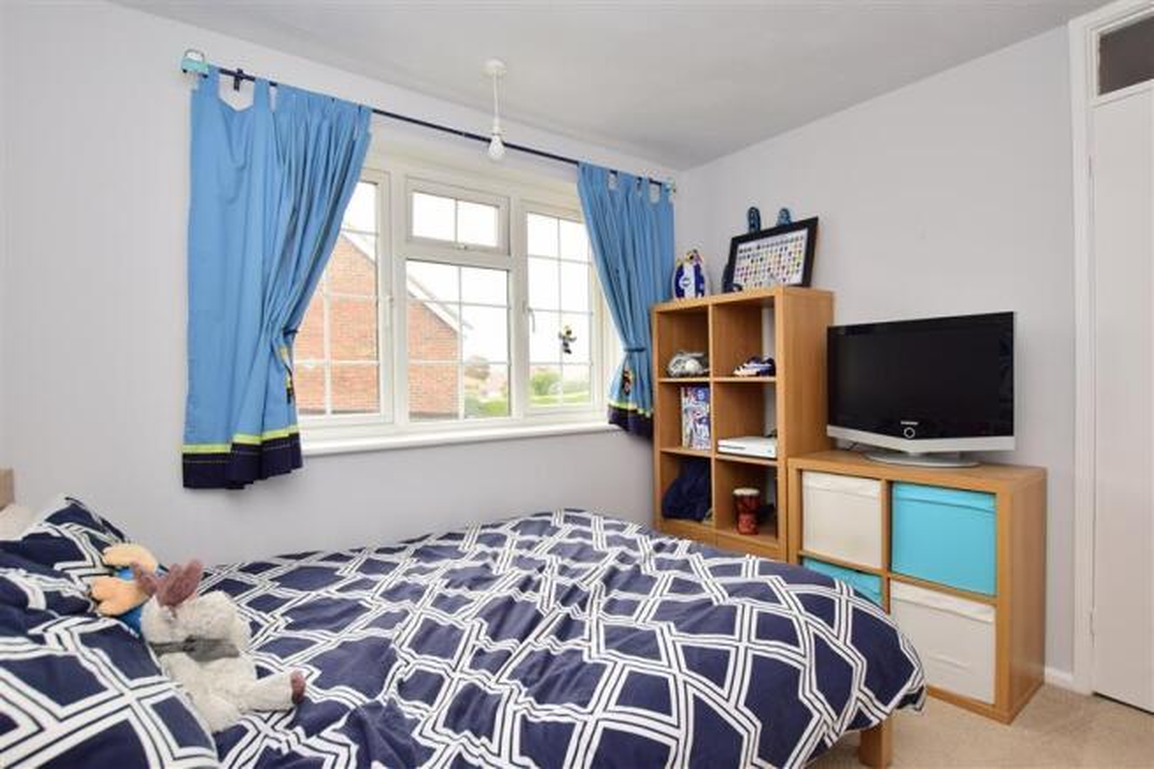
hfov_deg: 90.0
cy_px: 384
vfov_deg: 67.4
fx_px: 577
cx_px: 577
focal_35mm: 18
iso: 400
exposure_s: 1/80
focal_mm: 12
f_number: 8
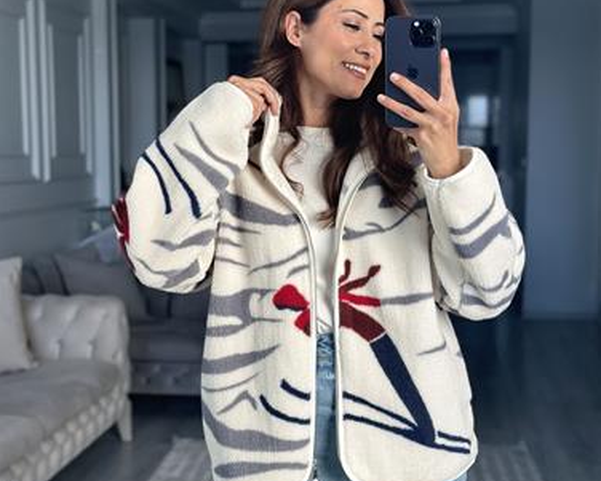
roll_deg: +0.7
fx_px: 1121
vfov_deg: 24.2
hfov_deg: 30.0
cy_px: 219
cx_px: 300
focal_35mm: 63
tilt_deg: -13.7
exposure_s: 1/363
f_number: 1.78
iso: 80
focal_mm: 6.86
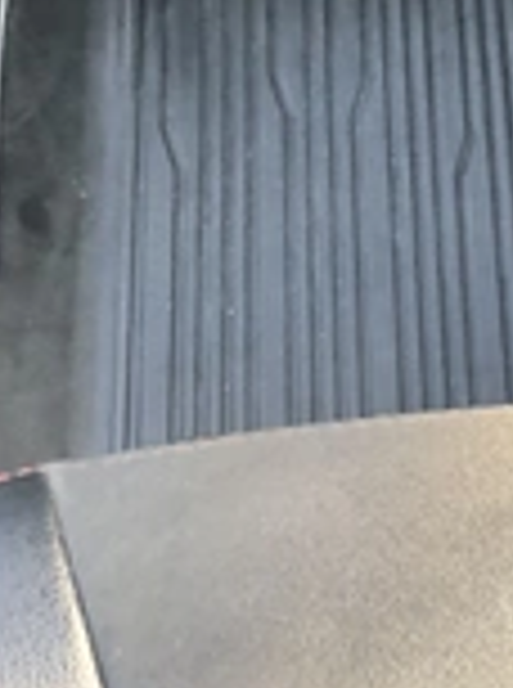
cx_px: 626
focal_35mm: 76
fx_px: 1508
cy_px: 130
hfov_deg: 18.3
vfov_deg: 25.3
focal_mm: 3
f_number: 1.8
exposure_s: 1/60
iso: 250
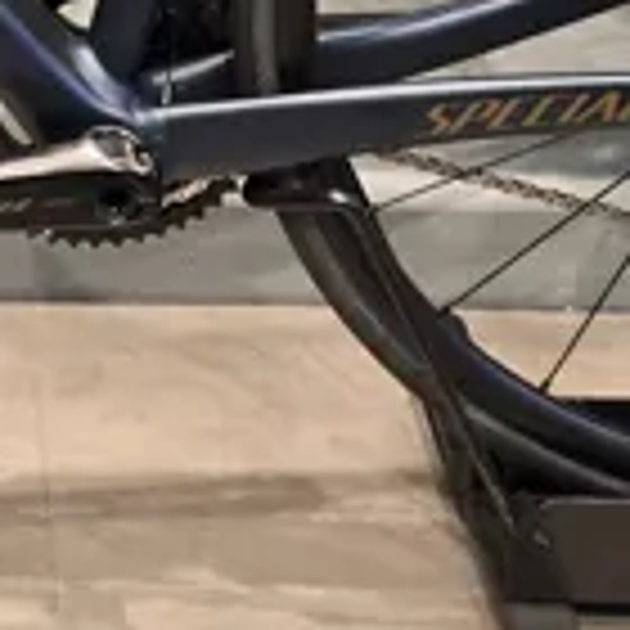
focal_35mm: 116
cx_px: -162
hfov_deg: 14.5
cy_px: -396
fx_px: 2389
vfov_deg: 13.8
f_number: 1.7
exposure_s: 1/50
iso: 100
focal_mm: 6.3
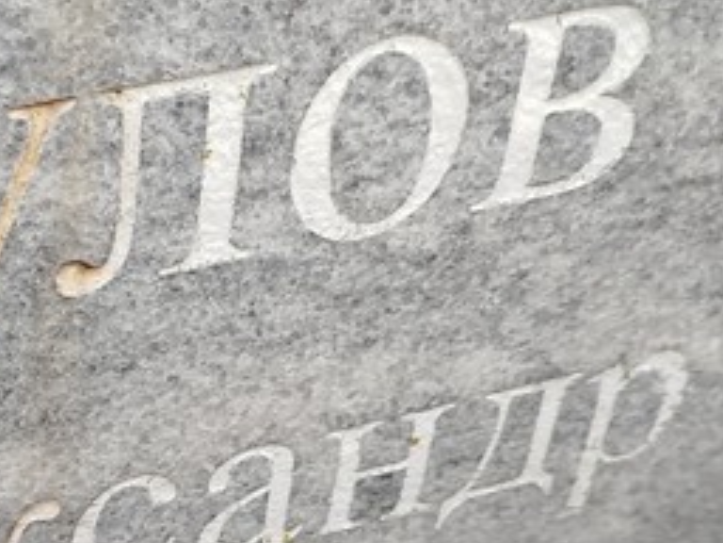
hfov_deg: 24.2
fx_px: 1566
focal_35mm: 75
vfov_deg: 19.1
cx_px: -88
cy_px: 549
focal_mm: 5.31
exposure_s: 1/100
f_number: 1.7
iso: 64
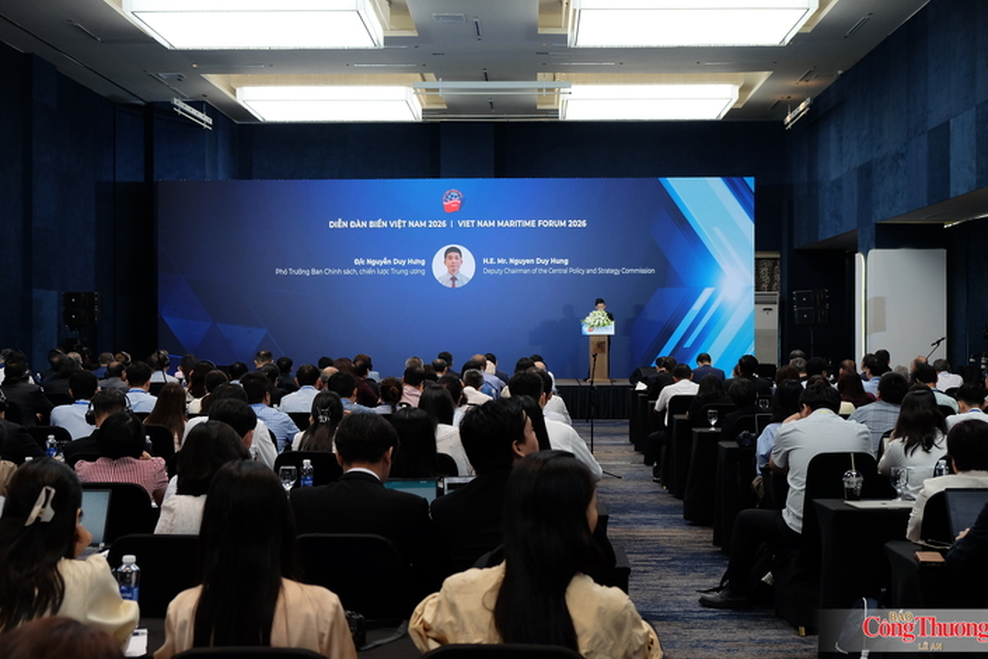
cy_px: 331
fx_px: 1317
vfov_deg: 28.1
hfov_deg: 41.1
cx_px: 495
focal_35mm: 48
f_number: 4
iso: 800
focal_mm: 31.5
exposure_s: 1/180
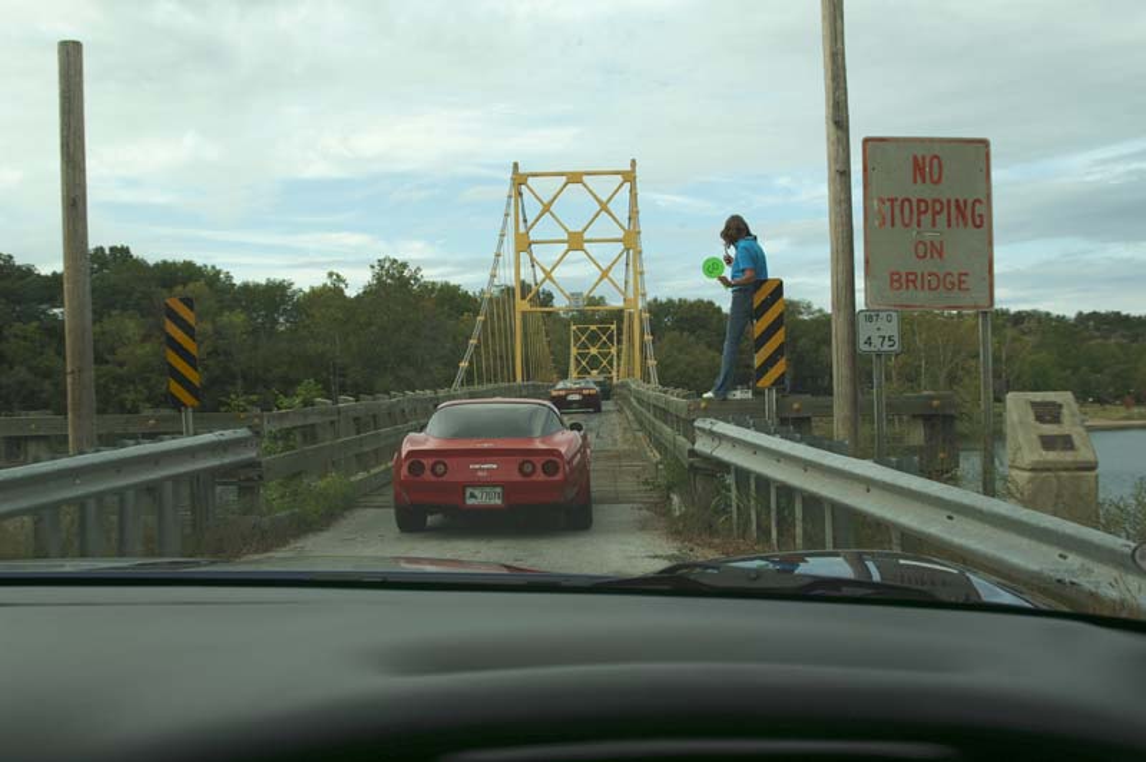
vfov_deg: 36.8
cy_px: 381
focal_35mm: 36
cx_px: 573
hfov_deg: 53.2
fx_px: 1145
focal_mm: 24
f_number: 6.7
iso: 100
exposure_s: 1/125
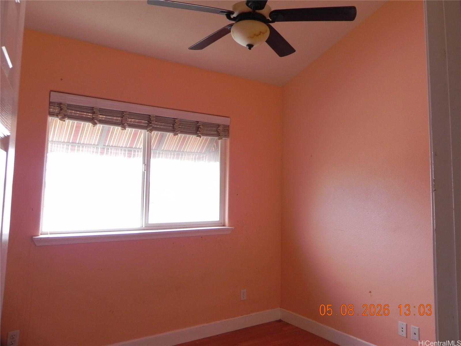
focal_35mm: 29
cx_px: 230
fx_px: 386
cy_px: 173
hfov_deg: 61.7
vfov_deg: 48.2
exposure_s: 1/81
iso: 160
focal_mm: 5.2
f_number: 3.2
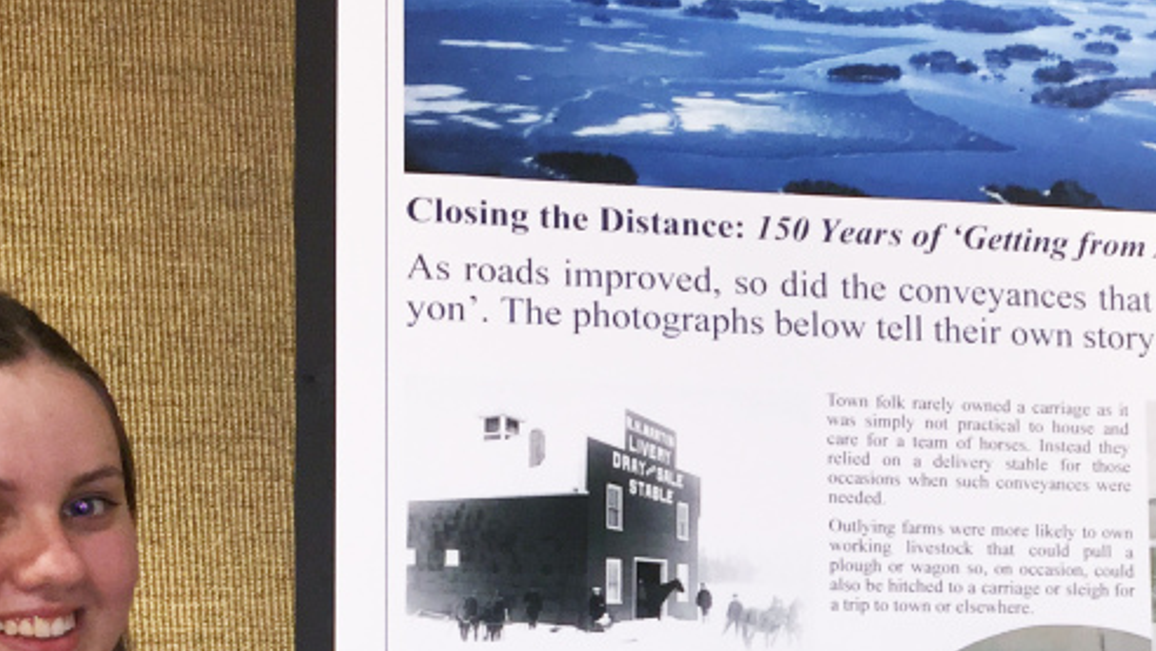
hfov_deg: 26.9
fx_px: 2361
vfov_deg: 15.0
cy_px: 860
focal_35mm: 77
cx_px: 966
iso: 64
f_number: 2.2
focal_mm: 4.15
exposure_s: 1/30
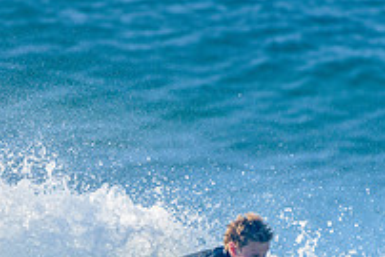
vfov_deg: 1.0
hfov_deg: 1.4
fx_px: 15357
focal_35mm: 1435
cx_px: 48
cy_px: 366
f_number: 5.6
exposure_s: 1/2000
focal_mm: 500
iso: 400
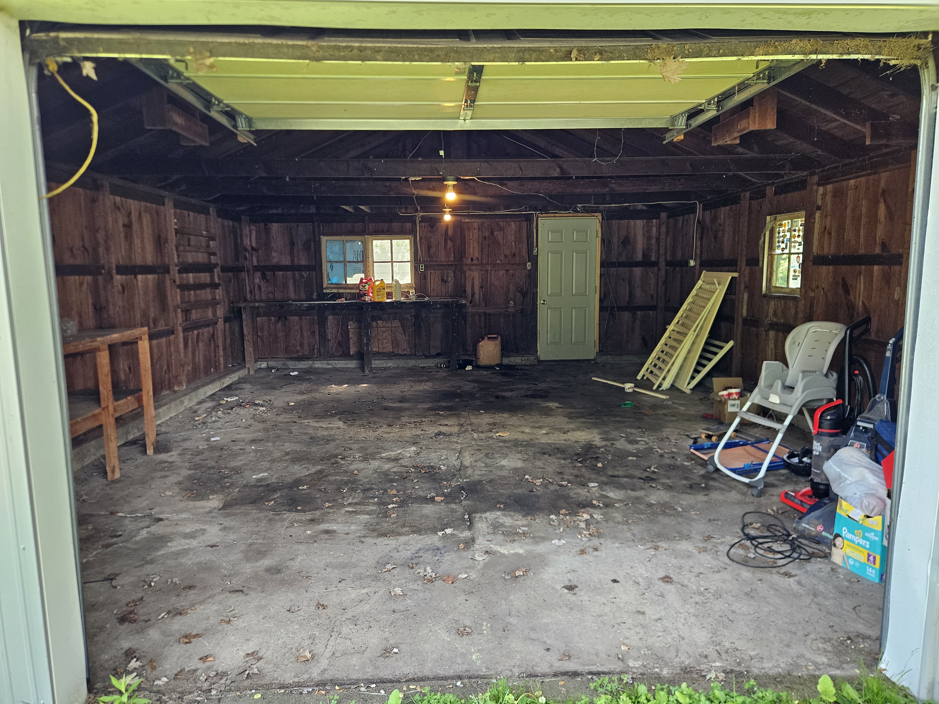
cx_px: 470
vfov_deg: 58.9
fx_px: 624
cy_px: 352
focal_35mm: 23
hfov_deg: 73.9
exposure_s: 1/207
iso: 160
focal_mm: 5.4
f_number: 1.8
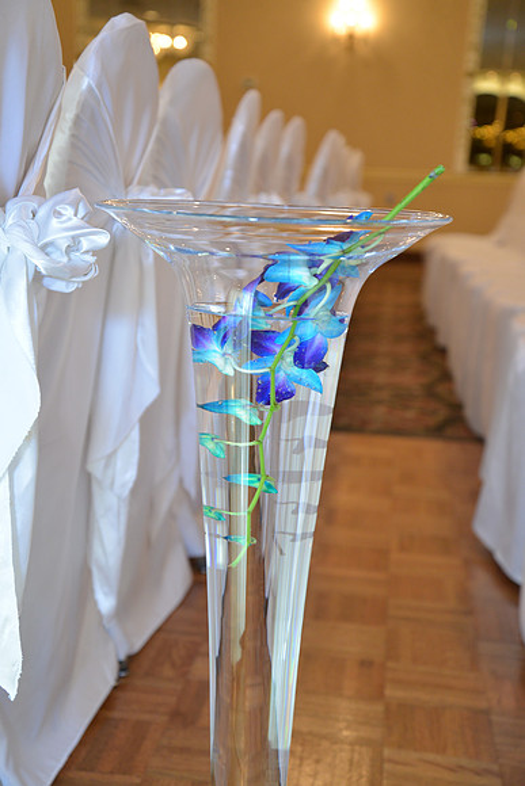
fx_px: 1224
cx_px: 262
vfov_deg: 35.6
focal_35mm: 56
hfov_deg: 24.2
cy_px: 393
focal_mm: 56
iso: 1250
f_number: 4.5
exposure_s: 1/20
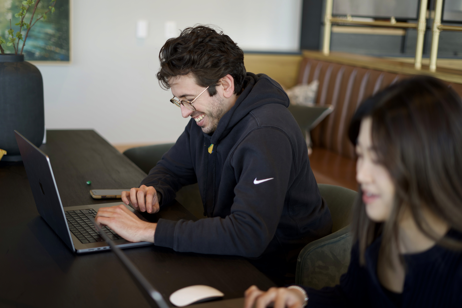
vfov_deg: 27.0
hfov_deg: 39.6
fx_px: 642
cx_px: 231
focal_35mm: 50
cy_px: 154
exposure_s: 1/125
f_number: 1.8
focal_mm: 50
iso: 100
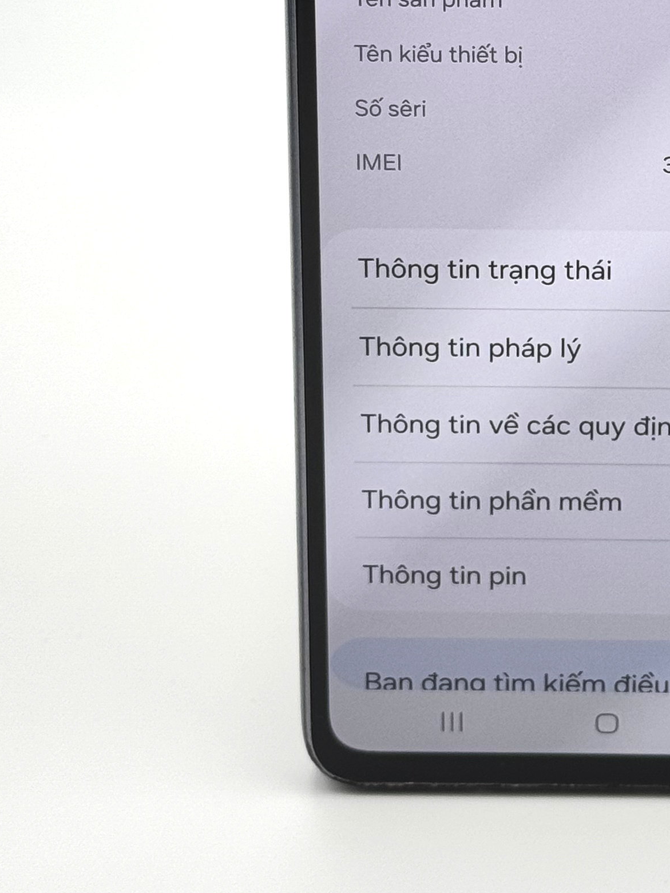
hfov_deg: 11.9
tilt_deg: -21.4
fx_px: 3200
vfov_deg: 15.8
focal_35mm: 124
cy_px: 141
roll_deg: -1.0
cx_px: 602
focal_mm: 6.76
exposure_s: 1/340
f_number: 1.78
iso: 64
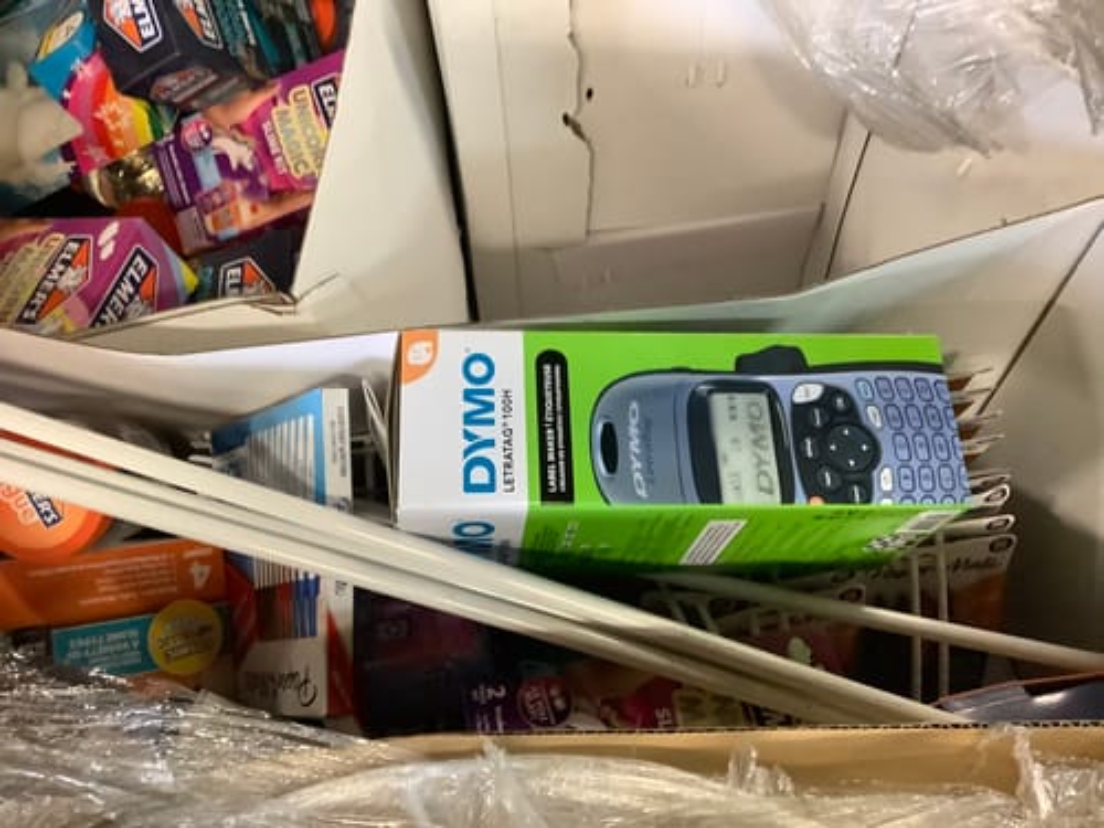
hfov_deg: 58.4
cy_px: 414
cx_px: 552
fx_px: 989
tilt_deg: -55.1
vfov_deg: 45.4
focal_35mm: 31
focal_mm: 3.3
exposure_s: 1/50
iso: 400
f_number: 2.4
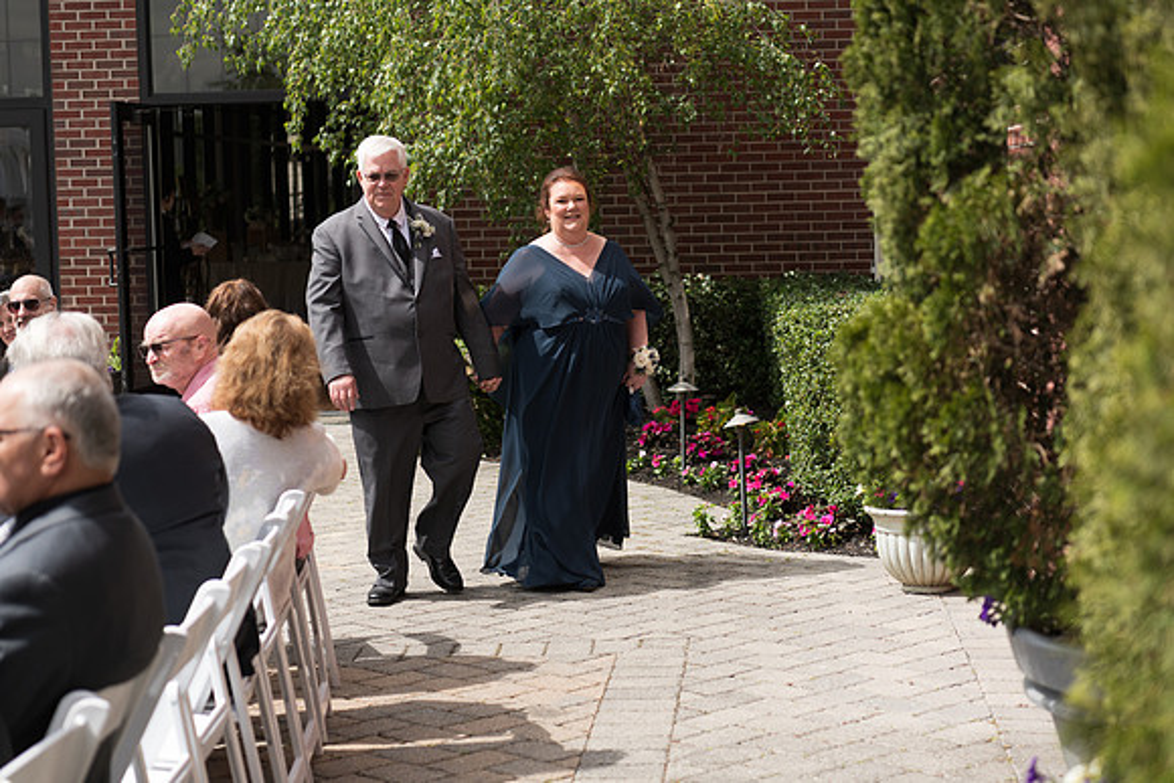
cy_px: 392
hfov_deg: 28.8
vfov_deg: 19.5
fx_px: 2283
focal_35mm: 70
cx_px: 587
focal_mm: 70
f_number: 2.8
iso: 64
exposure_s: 1/800
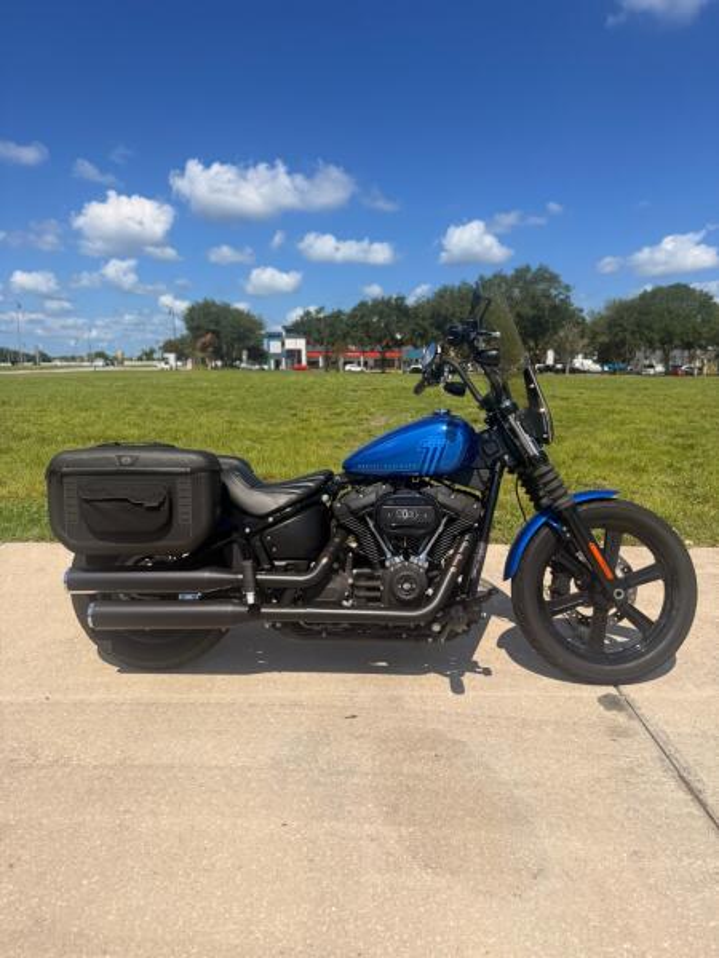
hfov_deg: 56.8
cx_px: 360
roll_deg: -0.1
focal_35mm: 24
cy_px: 479
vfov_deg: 71.6
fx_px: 665
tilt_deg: -8.3
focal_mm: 6.76
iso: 80
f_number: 1.78
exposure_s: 1/3584
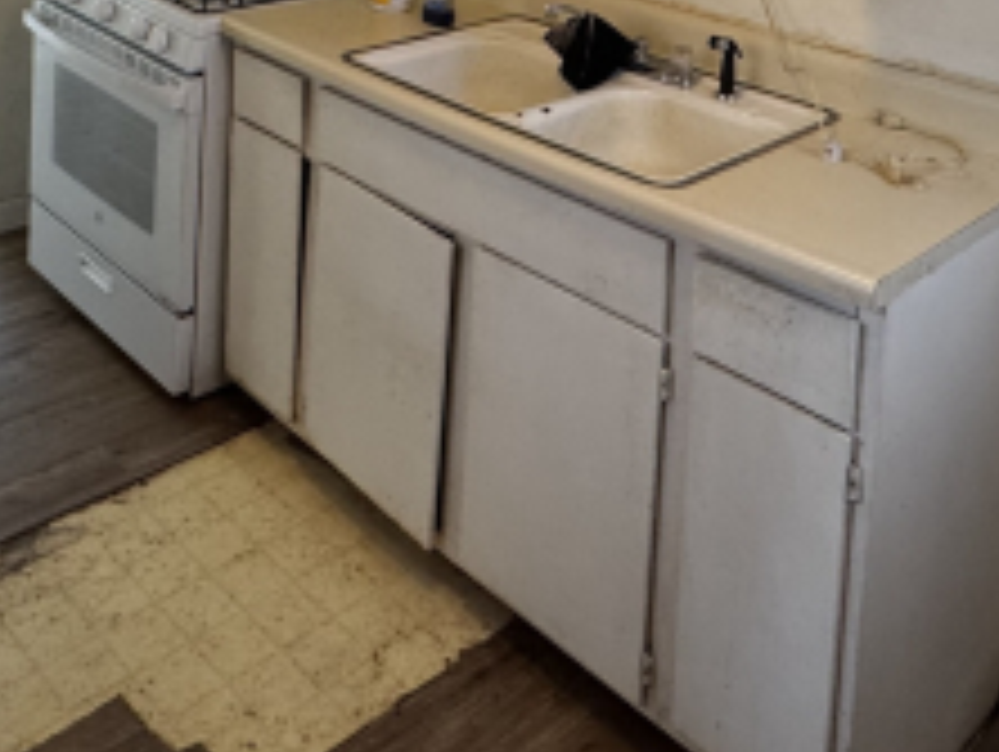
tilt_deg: -5.3
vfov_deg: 28.5
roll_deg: -1.5
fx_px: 1213
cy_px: -216
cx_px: 407
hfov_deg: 44.6
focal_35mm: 42
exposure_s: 1/60
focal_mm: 2.22
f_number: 2.2
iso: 250
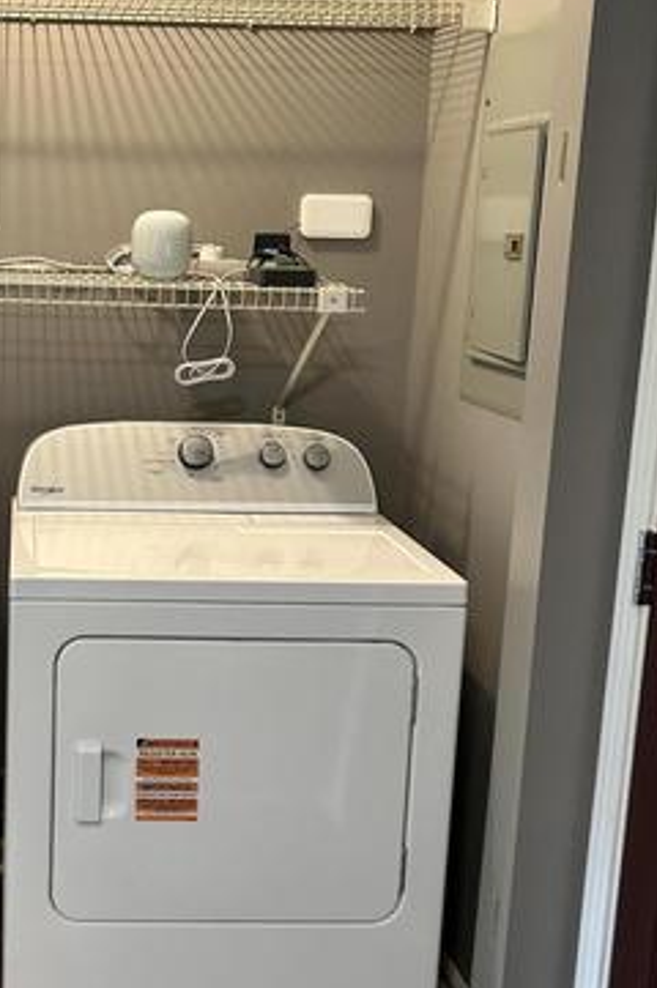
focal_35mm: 48
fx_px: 1316
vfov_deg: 41.1
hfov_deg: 27.0
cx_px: 66
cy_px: 471
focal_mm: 5.7
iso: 160
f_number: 1.5
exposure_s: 1/60
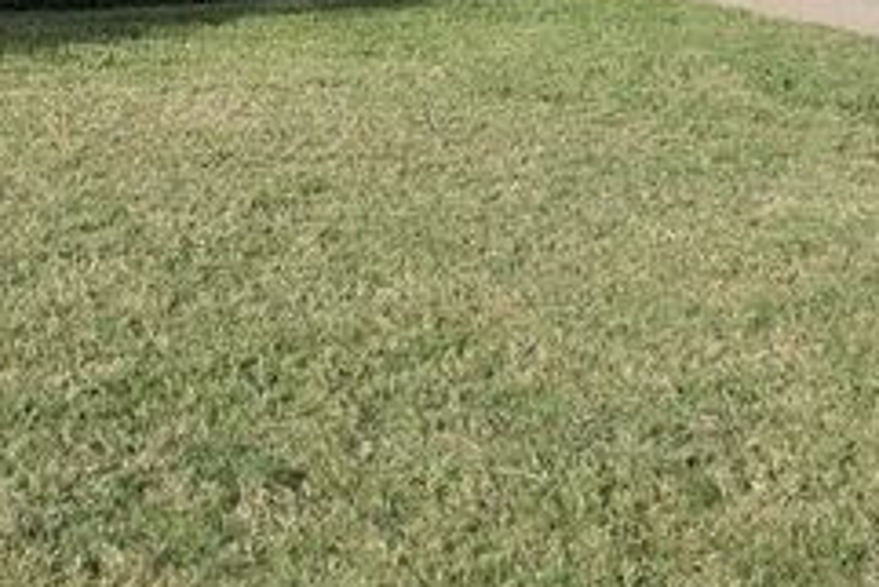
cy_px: -596
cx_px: -44
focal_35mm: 102
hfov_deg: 19.3
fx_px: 2492
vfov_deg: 11.9
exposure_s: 1/1600
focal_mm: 8.8
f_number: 2.8
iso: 125
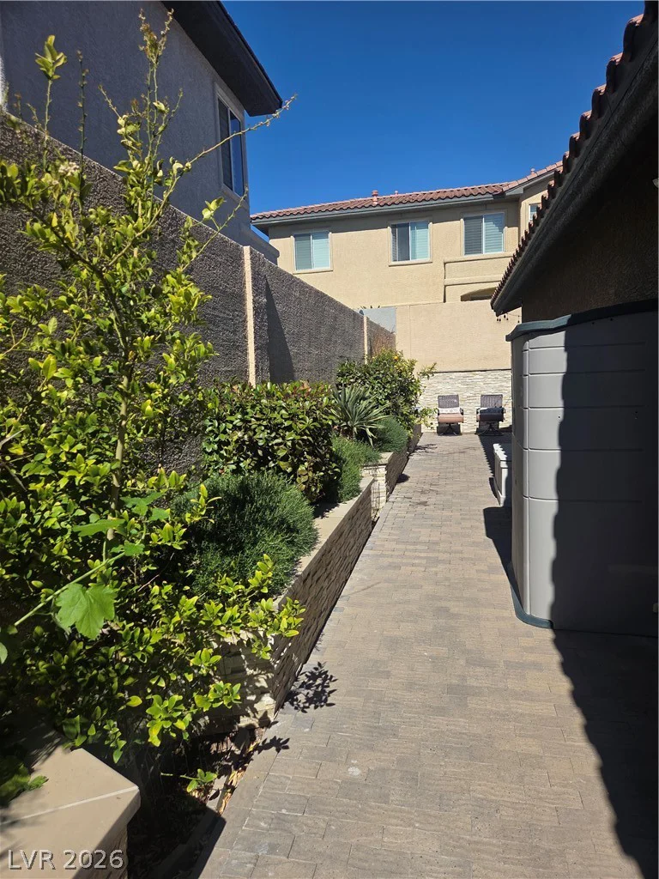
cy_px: 440
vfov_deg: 73.9
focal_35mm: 23
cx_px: 330
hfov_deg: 58.9
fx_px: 584
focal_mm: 5.4
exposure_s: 1/6217
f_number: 1.8
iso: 80
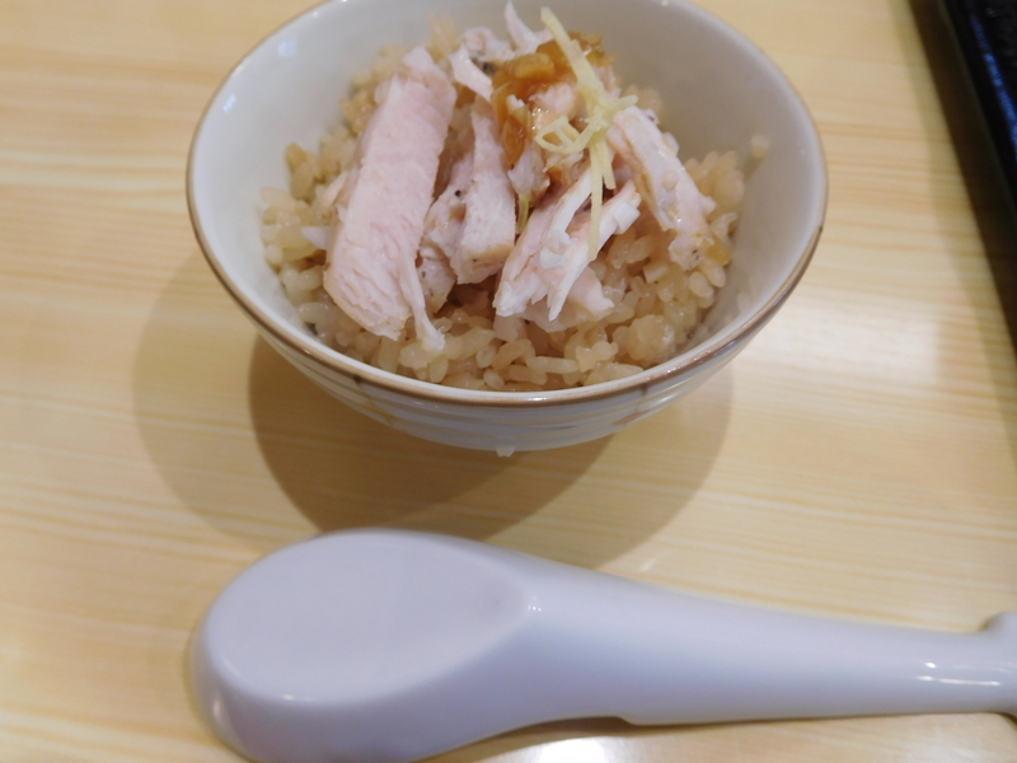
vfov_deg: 54.9
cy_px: 382
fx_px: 734
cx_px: 508
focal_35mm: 25
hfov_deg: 69.4
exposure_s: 1/30
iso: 125
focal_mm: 4.5
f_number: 3.4
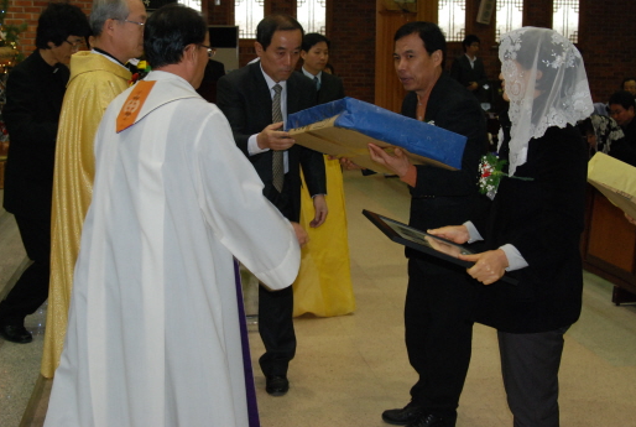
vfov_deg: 27.6
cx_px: 303
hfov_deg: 40.3
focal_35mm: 49
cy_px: 181
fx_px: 867
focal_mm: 28
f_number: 5
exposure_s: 1/60
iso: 800
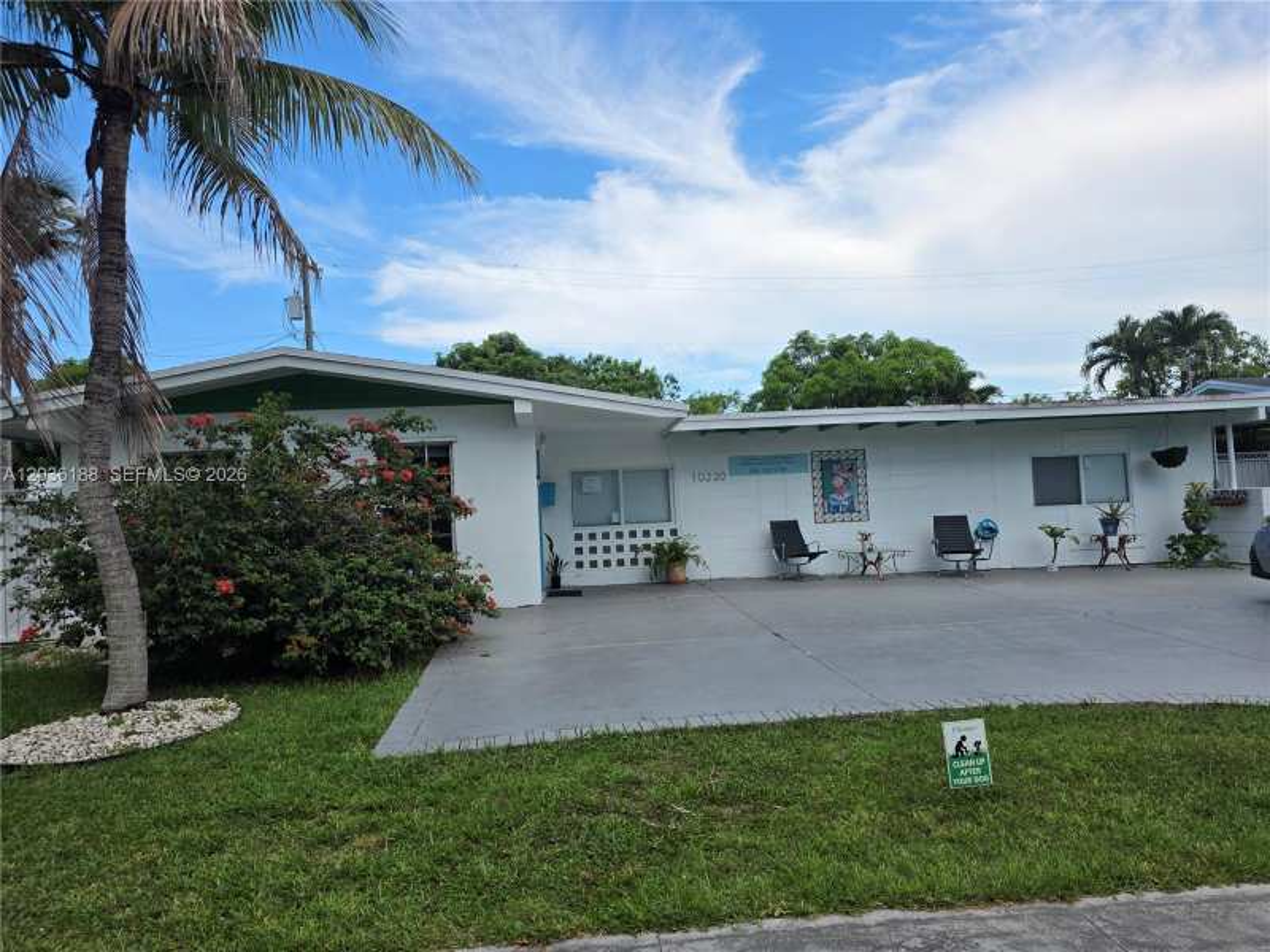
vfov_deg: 58.9
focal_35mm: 23
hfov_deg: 73.9
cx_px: 635
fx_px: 844
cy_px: 476
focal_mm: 6.25
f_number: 1.7
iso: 80
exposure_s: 1/3972
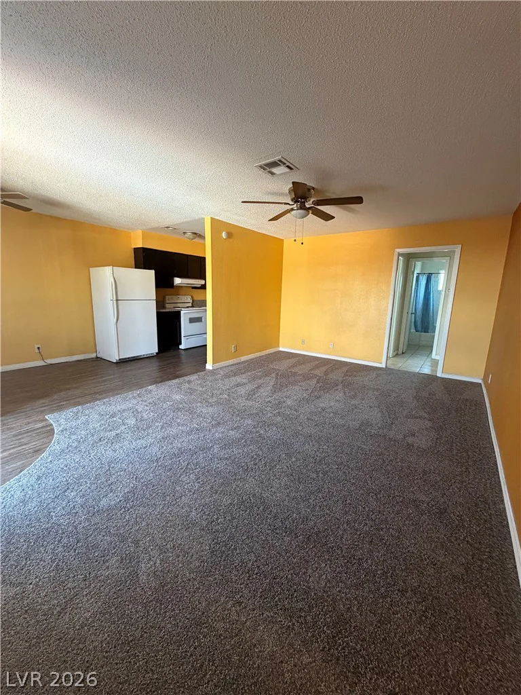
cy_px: 348
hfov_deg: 85.7
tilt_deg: -10.0
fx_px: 281
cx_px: 260
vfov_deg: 102.1
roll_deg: -1.0
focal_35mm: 14
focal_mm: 2.22
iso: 400
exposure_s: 1/60
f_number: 2.2
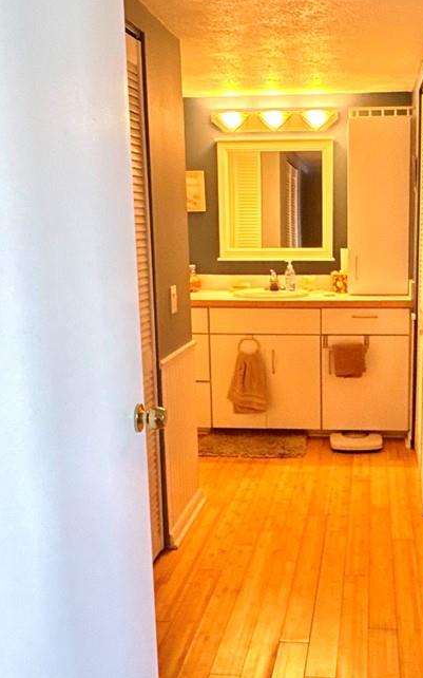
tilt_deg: -10.3
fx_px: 683
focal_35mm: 37
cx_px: 320
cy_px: 343
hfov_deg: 33.7
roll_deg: -0.1
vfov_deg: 52.8
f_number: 2.2
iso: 320
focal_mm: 2.22
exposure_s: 1/120
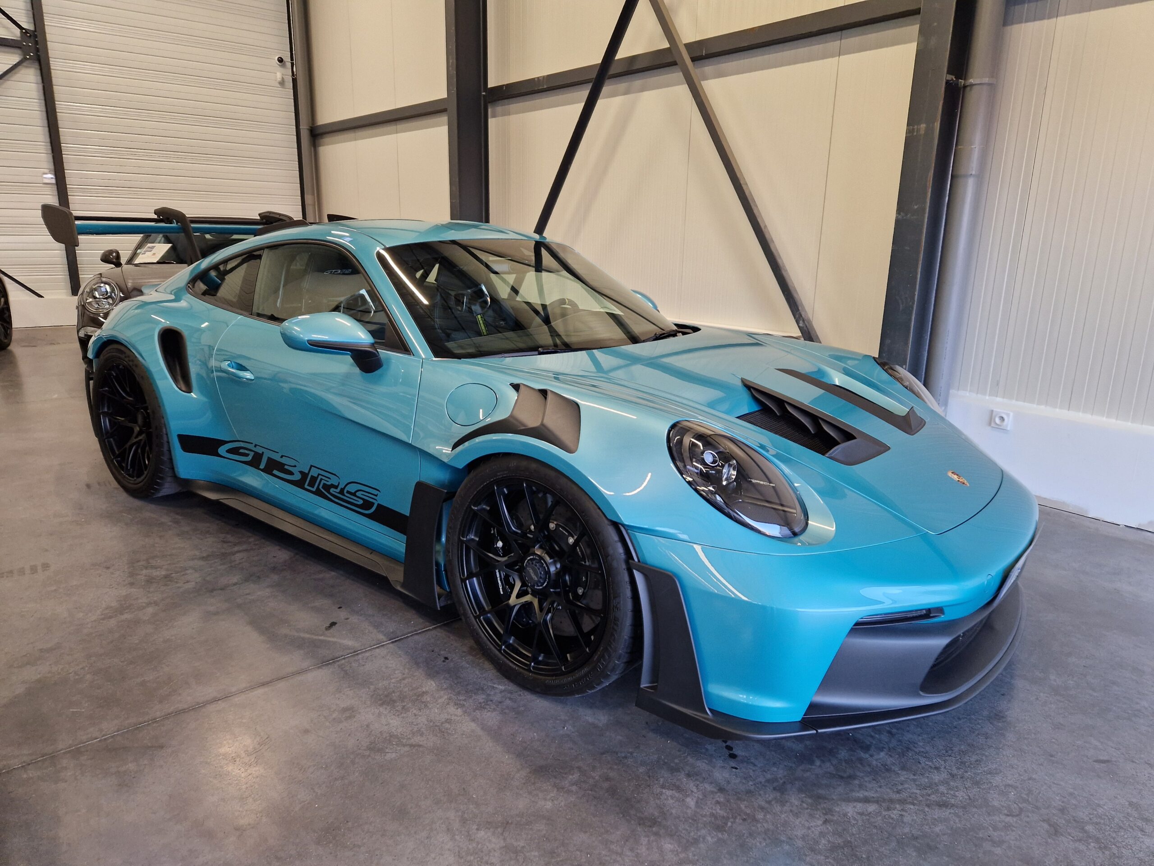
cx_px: 577
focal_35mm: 23
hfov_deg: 73.9
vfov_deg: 58.9
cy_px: 433
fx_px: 767
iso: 250
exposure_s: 1/100
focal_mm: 5.4
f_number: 1.8
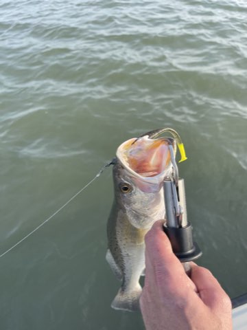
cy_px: 165
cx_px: 124
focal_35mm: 26
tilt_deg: -46.6
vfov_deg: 67.3
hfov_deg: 53.1
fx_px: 247
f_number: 1.6
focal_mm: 5.1
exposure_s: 1/953
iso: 32
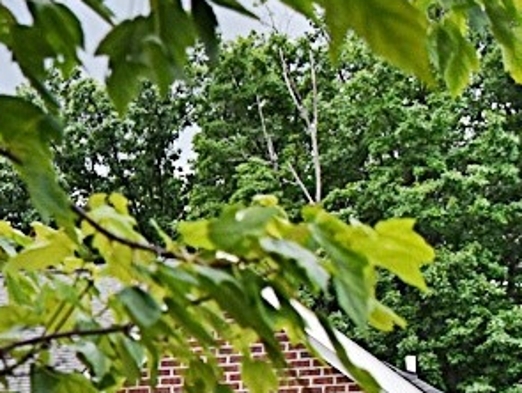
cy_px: 571
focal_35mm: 120
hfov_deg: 15.3
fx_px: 1812
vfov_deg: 11.9
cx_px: -225
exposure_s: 1/250
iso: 500
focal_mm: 24
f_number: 3.8
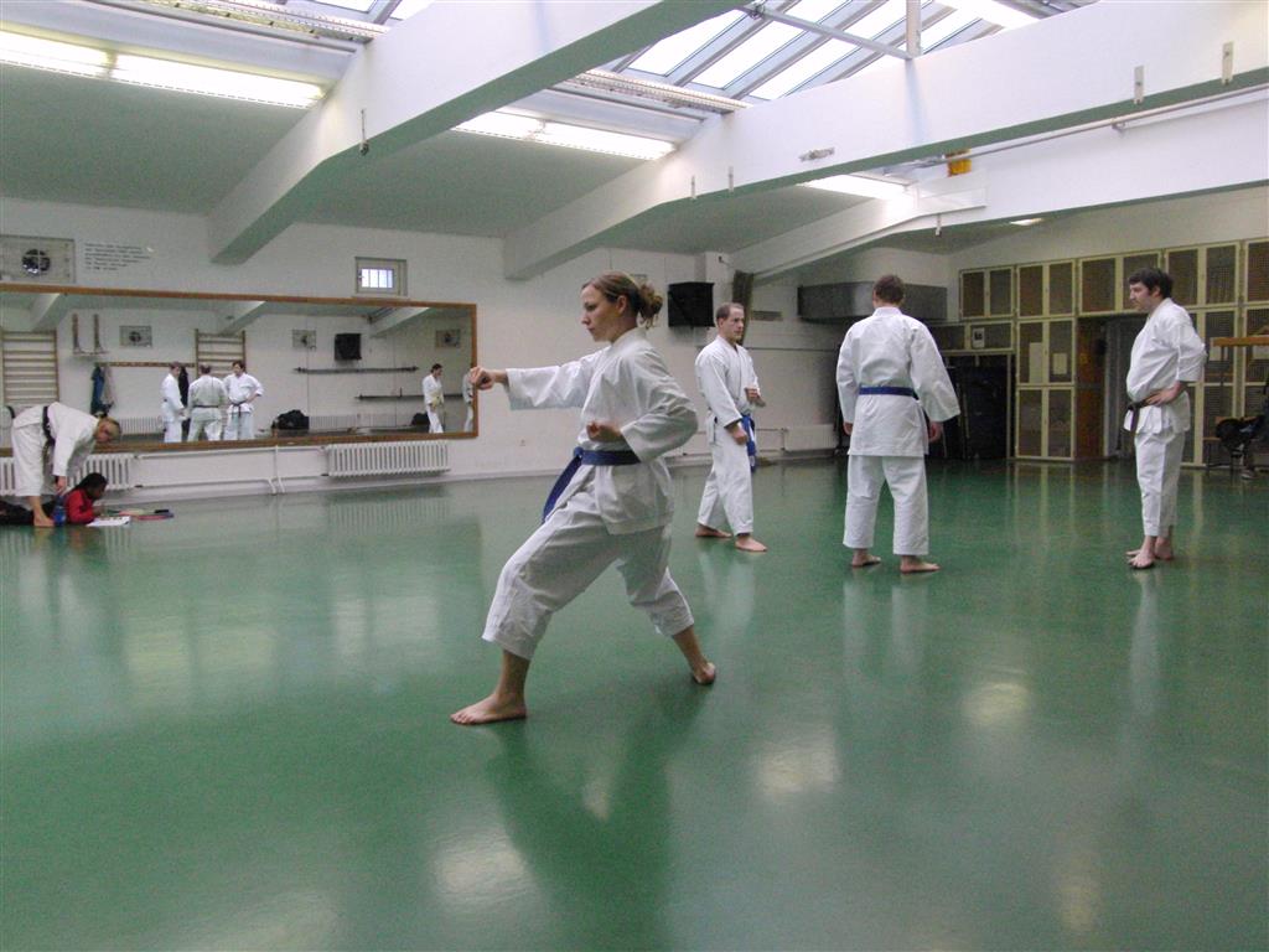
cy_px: 476
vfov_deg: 46.8
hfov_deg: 60.0
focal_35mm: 30
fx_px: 1100
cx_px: 634
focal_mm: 5.3
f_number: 2.8
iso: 800
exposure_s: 1/320
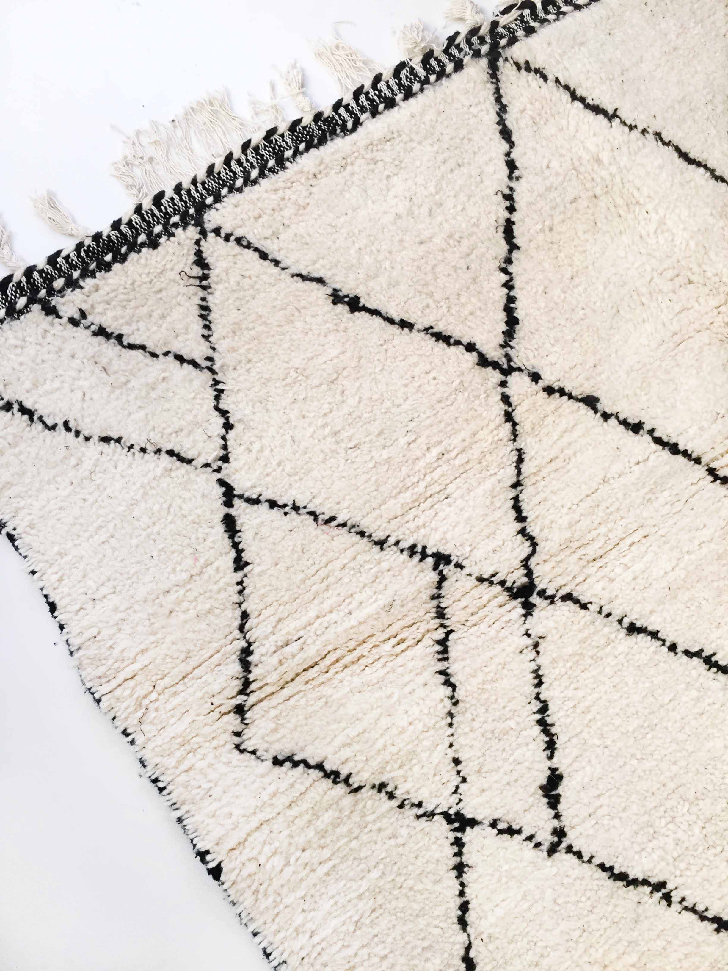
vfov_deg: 61.7
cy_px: 486
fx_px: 813
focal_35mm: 29
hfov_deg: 48.2
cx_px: 364
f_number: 2.2
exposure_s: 1/35
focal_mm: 4.15
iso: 125
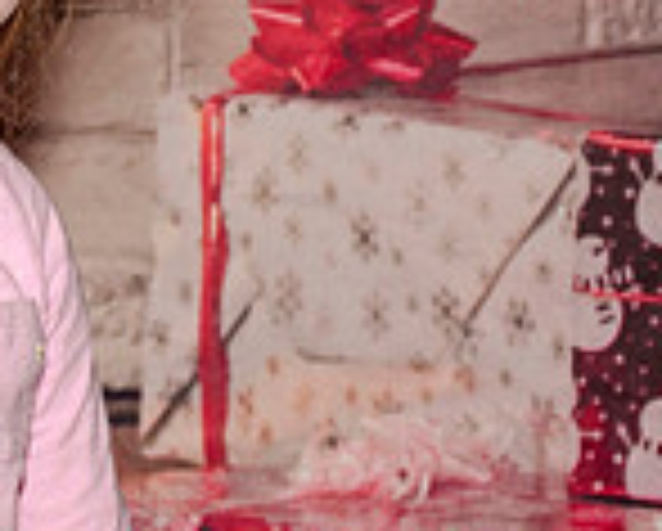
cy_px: -50
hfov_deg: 6.3
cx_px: -194
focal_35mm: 305
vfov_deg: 5.1
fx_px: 5984
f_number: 6.3
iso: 200
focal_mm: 55
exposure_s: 1/60
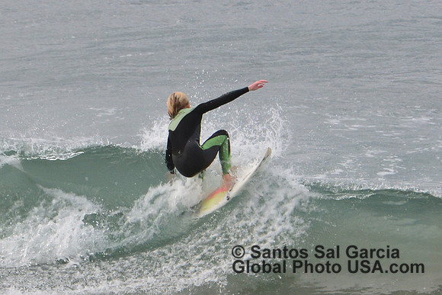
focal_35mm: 550
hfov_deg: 3.7
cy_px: 148
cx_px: 221
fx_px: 6754
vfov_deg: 2.5
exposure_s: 1/500
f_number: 13
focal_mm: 550
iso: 1000
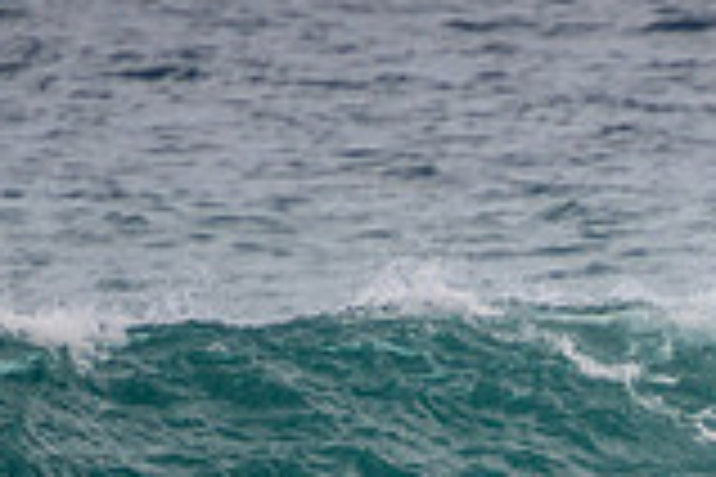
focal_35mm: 2002
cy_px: 651
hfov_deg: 1.0
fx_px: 39814
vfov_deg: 0.7
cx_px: 935
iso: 250
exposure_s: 1/2000
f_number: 5.6
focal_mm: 400
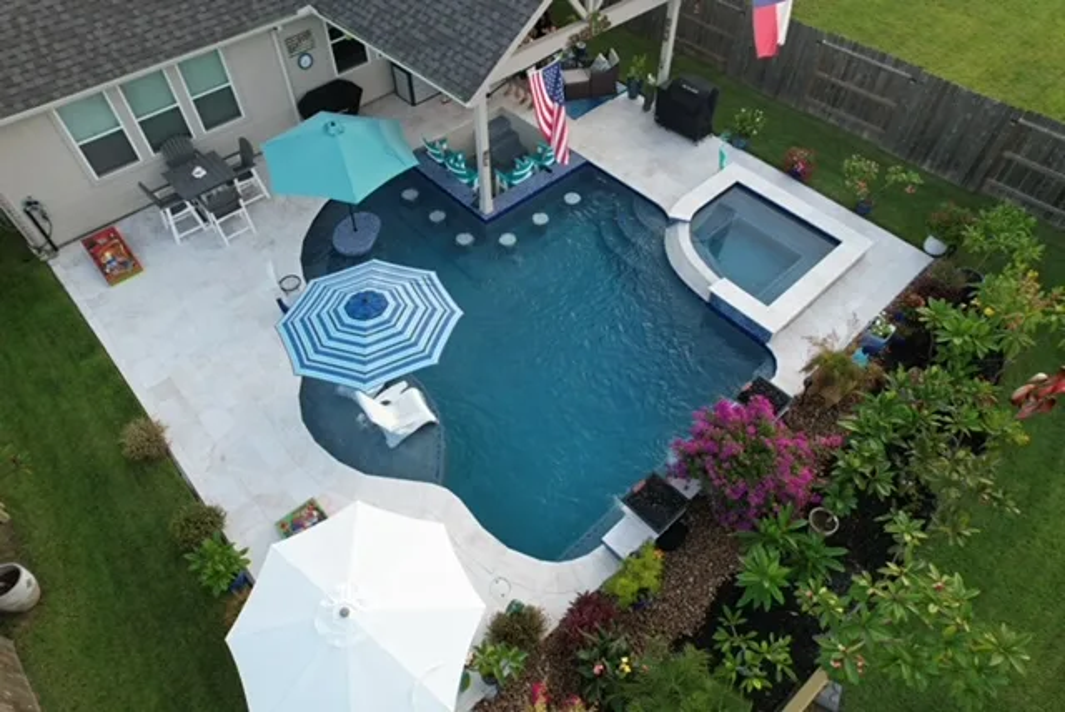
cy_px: 356
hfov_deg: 78.5
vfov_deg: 57.3
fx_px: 651
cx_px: 532
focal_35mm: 22
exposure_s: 1/40
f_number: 2.8
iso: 100
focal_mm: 8.38
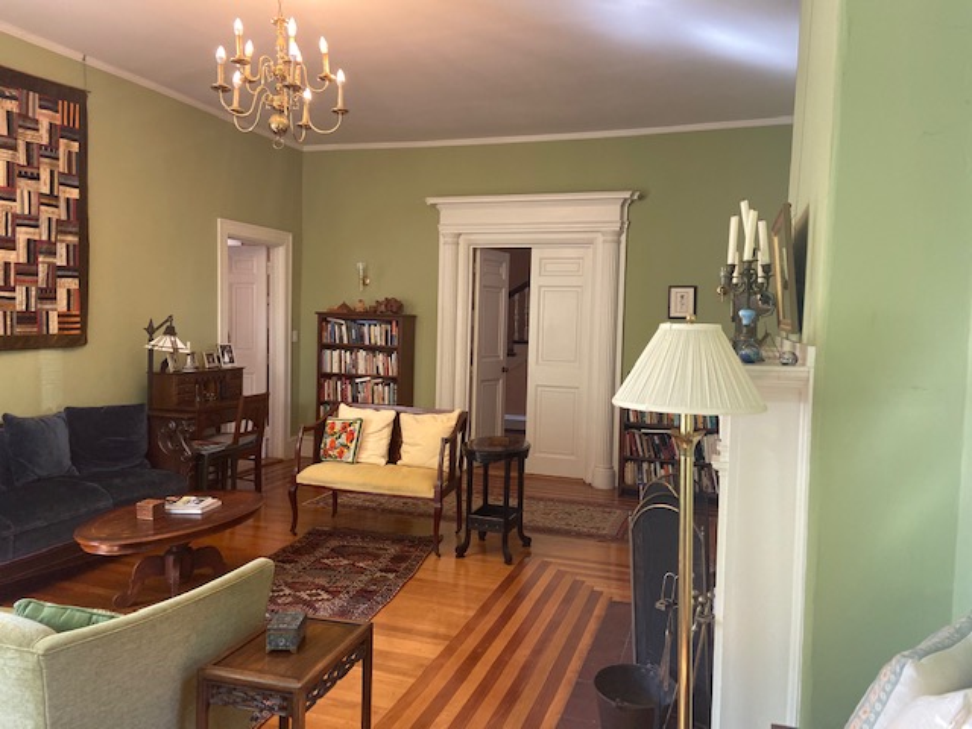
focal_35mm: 26
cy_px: 364
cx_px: 486
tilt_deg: -3.6
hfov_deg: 67.3
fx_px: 730
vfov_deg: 53.1
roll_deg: -1.8
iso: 200
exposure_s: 1/60
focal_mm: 4.25
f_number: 1.8
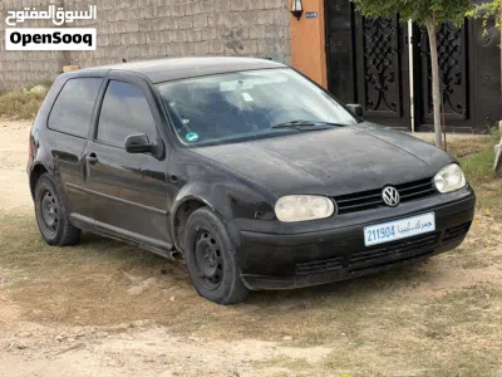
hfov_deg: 25.3
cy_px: 188
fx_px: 1117
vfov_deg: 19.1
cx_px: 251
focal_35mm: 77
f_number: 2.8
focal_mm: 9
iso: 32
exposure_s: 1/121
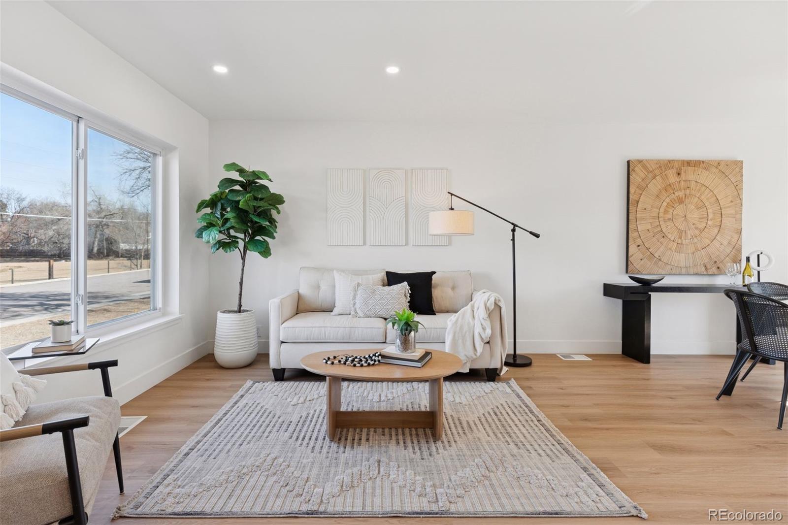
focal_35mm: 17
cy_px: 262
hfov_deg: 93.3
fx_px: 372
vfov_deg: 70.4
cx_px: 394
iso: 400
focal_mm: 17
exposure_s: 1/50
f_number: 9
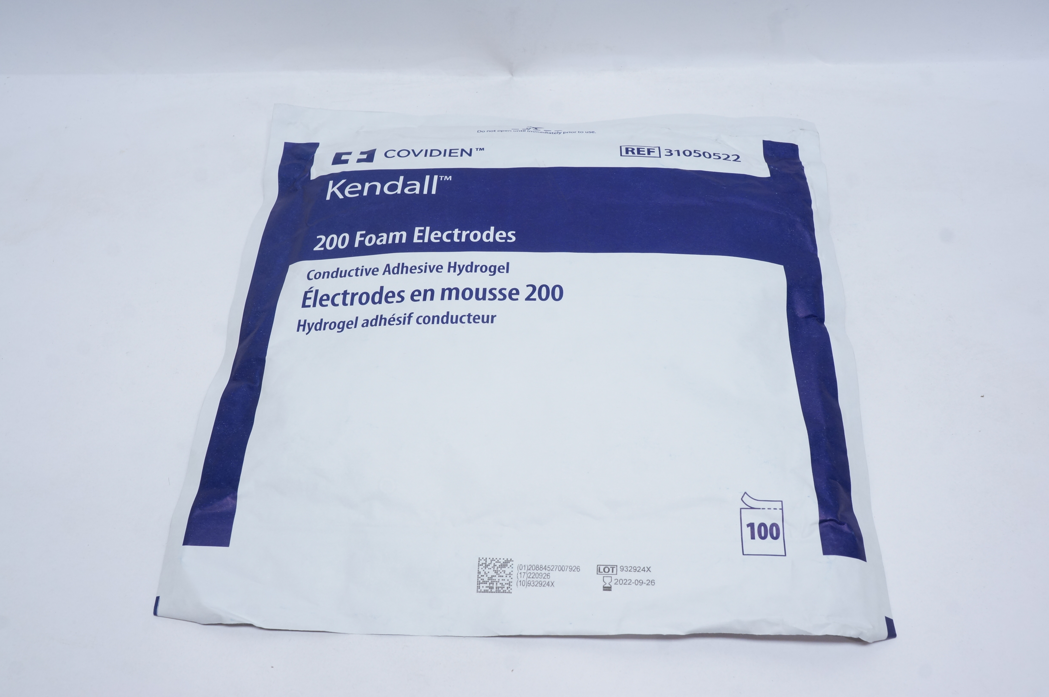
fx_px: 1004
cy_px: 348
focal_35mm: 34
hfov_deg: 55.2
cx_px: 524
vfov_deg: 38.3
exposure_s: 1/13
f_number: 11
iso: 400
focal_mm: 23
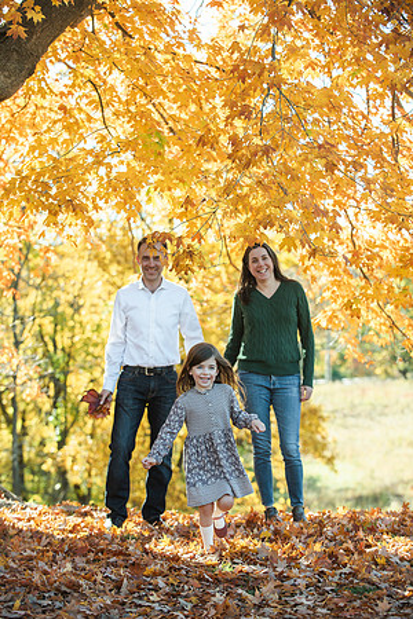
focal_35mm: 95
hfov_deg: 14.4
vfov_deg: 21.5
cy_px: 310
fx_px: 1635
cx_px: 206
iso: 500
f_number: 4
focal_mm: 95
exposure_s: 1/1250
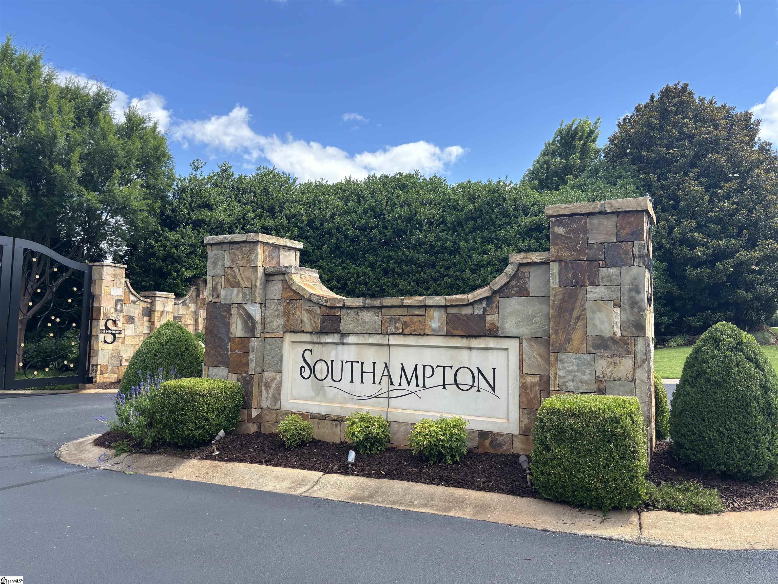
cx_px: 389
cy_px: 292
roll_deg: -2.6
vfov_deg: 53.1
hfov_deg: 67.3
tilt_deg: +7.1
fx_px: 584
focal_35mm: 26
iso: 50
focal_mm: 5.96
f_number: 1.6
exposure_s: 1/1344
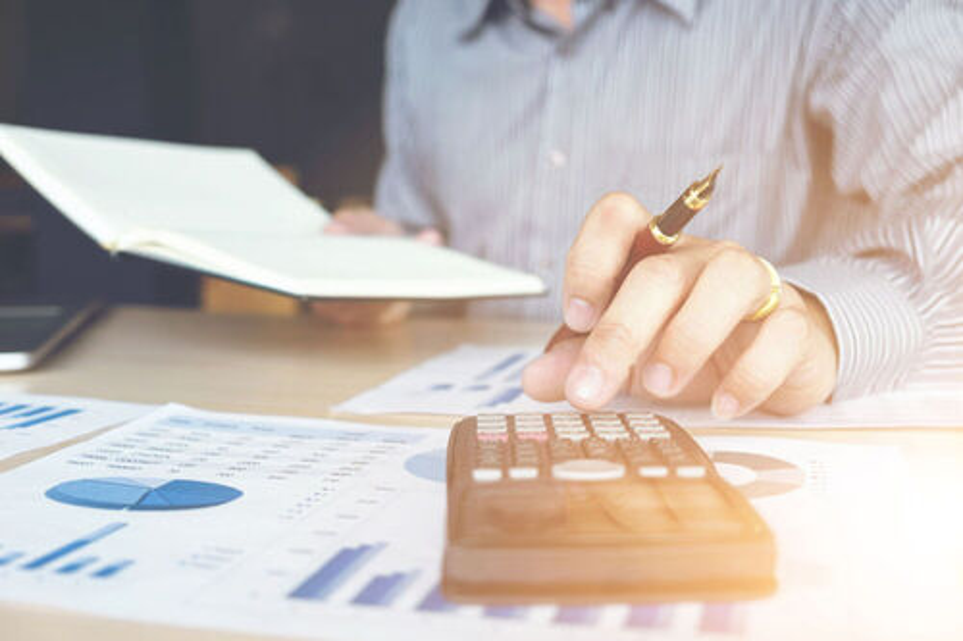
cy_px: 320
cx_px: 482
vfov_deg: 33.4
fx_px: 1070
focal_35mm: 40
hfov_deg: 48.5
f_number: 3.2
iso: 320
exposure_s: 1/160
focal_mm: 26.5
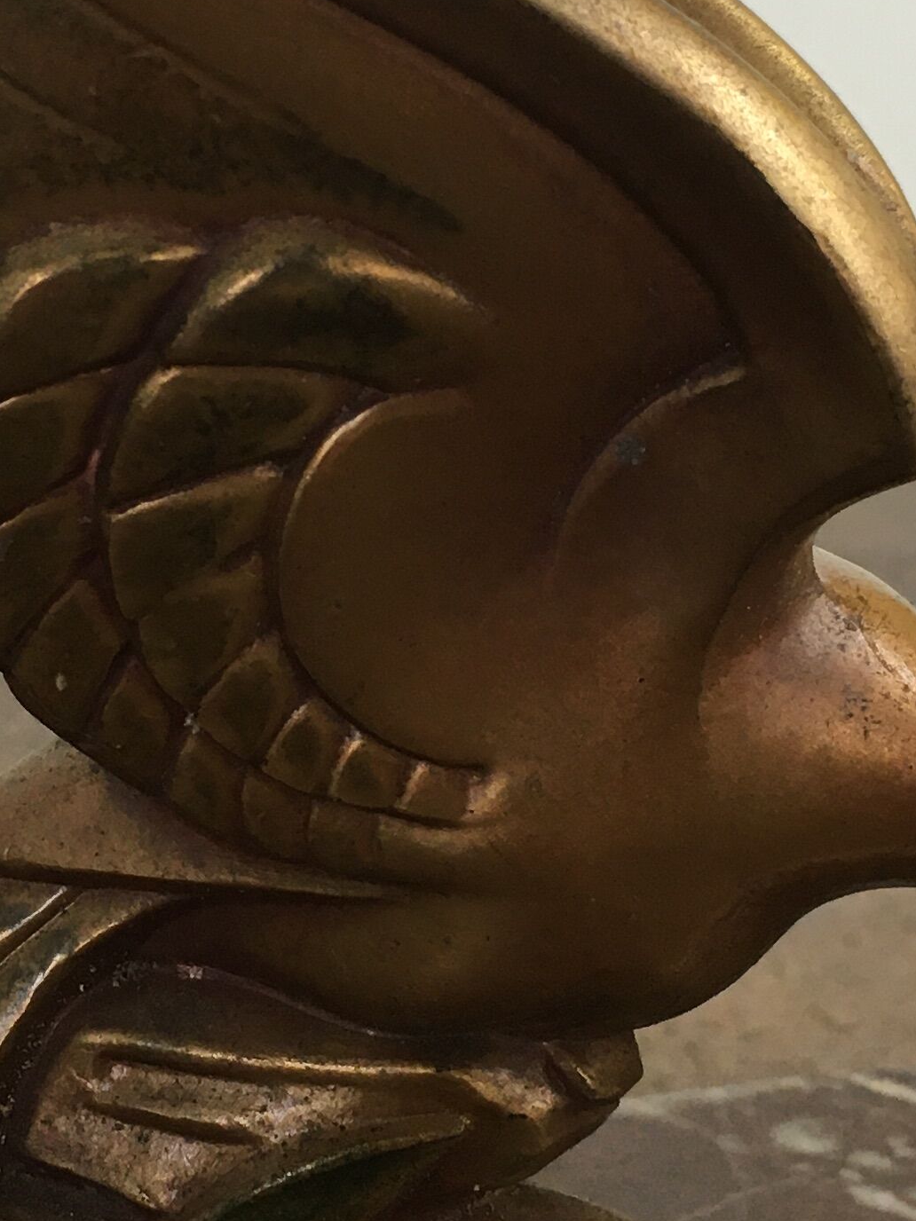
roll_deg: -0.5
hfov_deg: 17.3
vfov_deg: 23.0
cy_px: 470
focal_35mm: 85
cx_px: 333
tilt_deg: -11.6
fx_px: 2999
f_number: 2.2
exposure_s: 1/33
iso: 50
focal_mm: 4.15
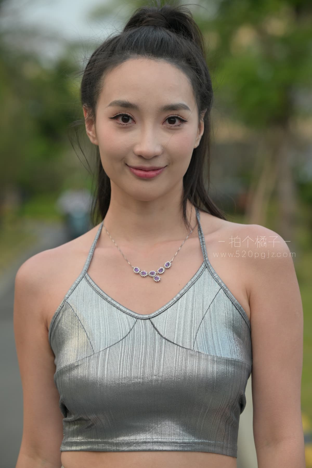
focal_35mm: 110
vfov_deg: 18.6
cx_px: 156
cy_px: 234
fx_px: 1430
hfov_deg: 12.5
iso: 400
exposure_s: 1/200
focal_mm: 110
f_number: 4.5
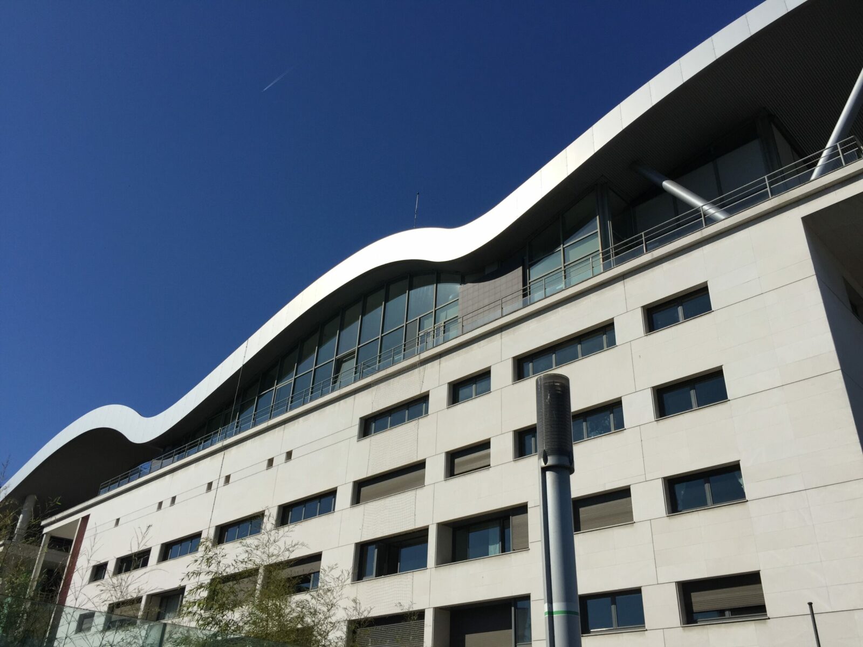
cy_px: 324
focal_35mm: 29
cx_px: 432
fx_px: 723
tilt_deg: +30.3
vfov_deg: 48.2
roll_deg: -2.8
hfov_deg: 61.7
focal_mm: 4.15
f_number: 2.2
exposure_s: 1/3597
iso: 32
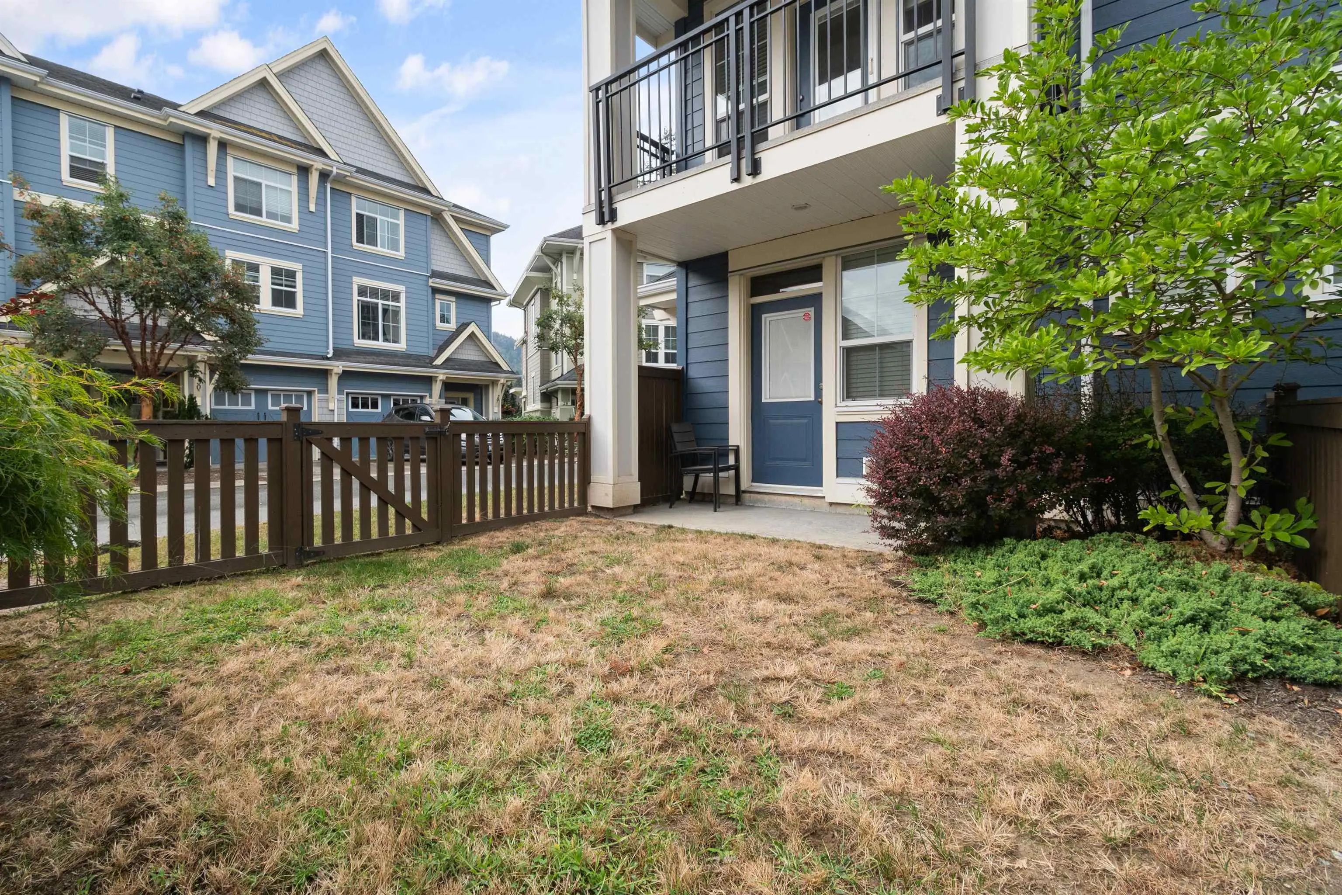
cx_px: 671
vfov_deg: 77.3
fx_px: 559
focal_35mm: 15
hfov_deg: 100.4
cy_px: 448
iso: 320
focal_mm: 10
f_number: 10
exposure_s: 1/320
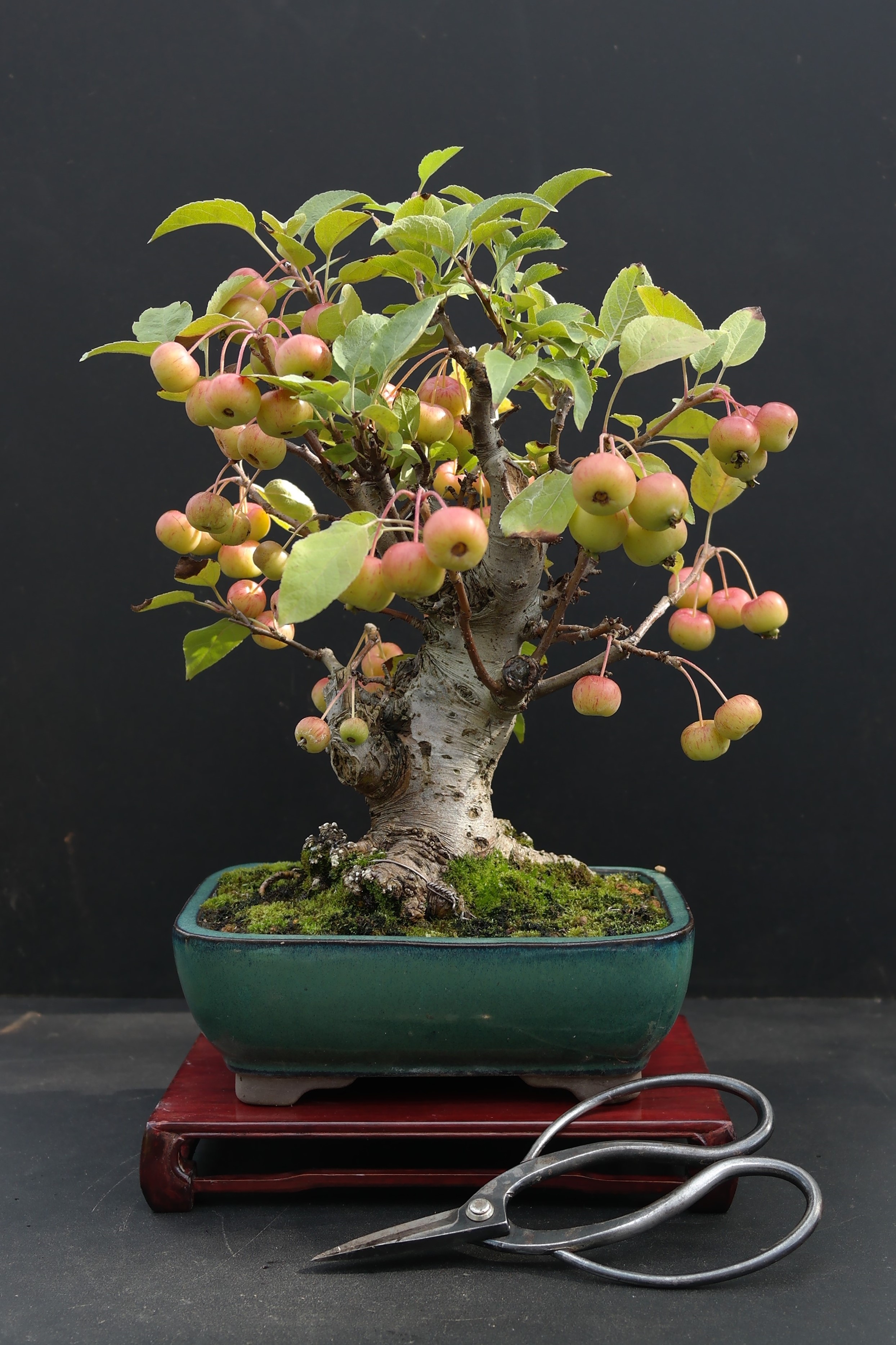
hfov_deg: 43.6
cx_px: 448
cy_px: 672
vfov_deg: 61.9
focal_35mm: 30
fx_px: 1120
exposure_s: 1/125
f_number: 4
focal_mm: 20
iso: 100
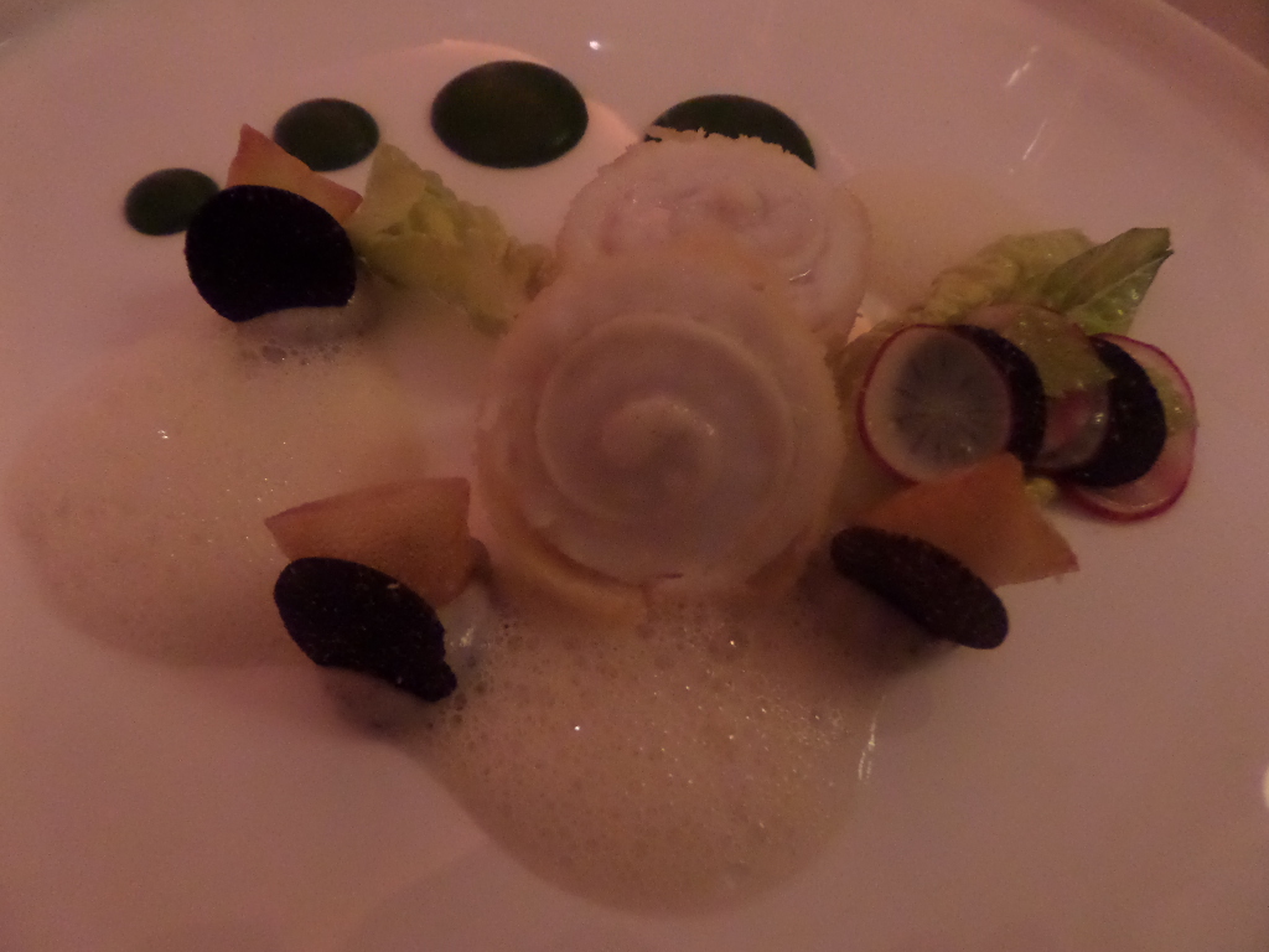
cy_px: 476
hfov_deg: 71.6
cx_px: 634
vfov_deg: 56.8
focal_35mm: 24
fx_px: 880
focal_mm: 4
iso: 800
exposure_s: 1/15
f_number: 3.2
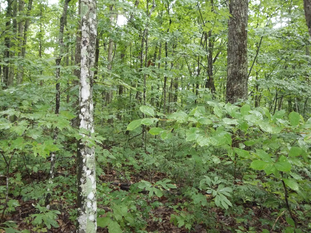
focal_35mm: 38
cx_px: 155
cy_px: 115
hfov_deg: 49.0
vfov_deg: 37.7
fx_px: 341
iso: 400
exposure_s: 1/40
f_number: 4
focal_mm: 6.6
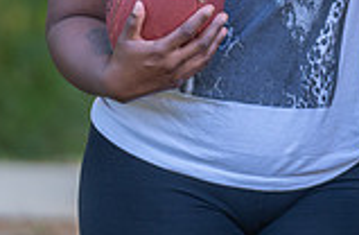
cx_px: 393
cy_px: -104
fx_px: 4868
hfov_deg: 4.2
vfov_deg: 2.8
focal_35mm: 491
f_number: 2.8
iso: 320
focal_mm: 134
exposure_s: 1/320
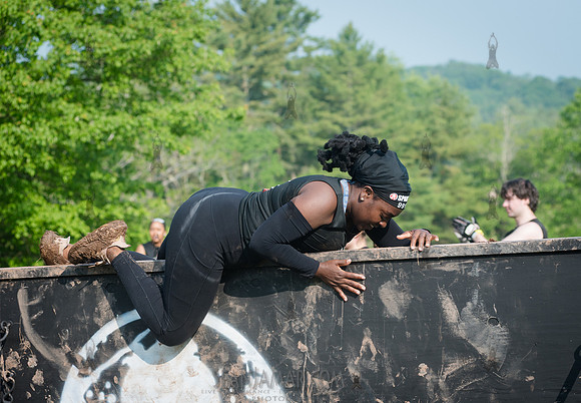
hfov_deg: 23.3
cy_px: 193
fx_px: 1408
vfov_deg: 16.3
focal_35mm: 86
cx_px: 314
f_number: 4.5
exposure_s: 1/640
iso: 250
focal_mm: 80
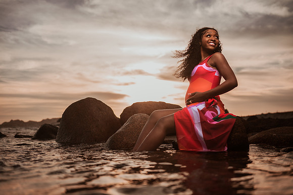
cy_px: 98
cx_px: 146
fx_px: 285
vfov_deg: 37.8
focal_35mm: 35
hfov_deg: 54.5
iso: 100
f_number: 1.8
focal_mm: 35
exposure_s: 1/3200
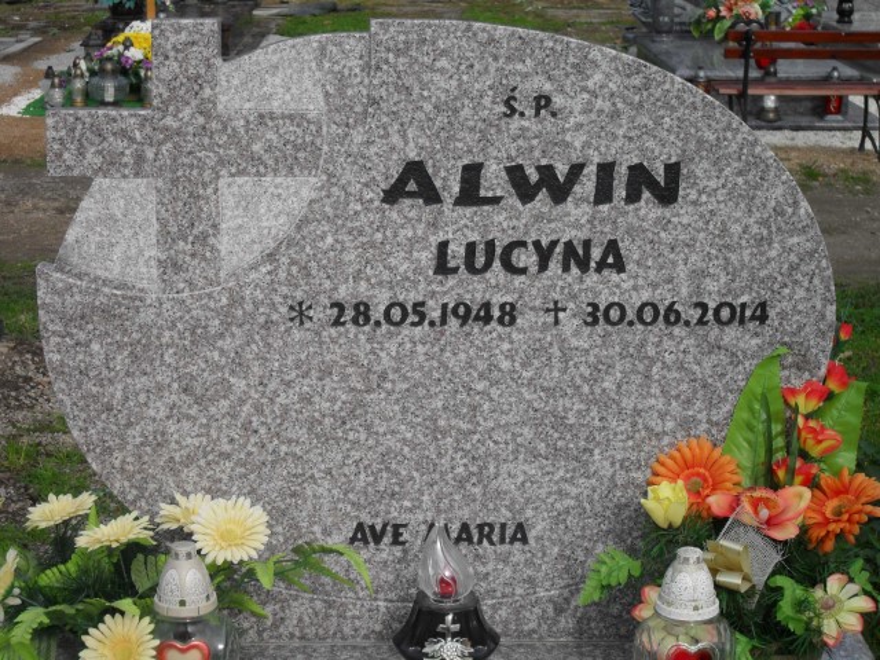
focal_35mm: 77
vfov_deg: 19.1
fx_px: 1957
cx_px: 440
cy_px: 330
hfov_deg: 25.3
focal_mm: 13.6
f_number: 5
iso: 100
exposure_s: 1/350
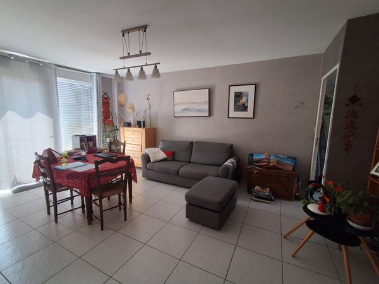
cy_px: 142
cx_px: 190
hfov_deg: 94.5
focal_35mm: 16
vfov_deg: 78.1
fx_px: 175
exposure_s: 1/50
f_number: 2.2
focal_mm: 1.64
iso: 125
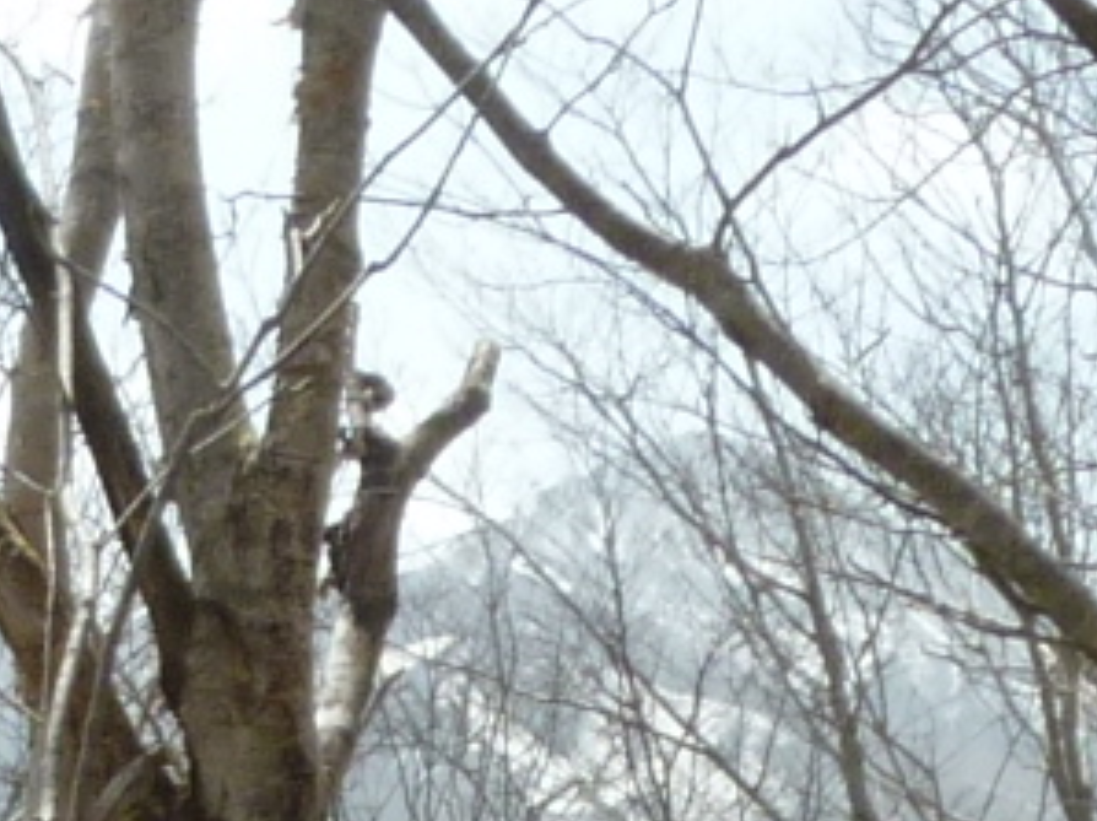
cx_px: 121
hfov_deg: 11.4
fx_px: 5446
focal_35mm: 172
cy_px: 1738
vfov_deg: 8.1
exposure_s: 1/500
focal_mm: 4.1
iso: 100
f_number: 5
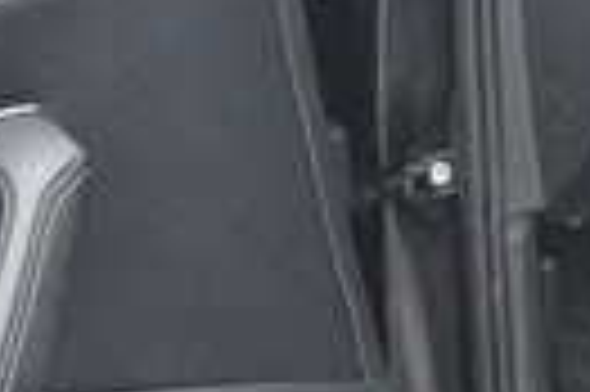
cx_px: 1171
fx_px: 2472
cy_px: 122
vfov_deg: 9.1
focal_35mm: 151
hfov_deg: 12.1
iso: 6400
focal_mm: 24
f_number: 5
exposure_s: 1/250
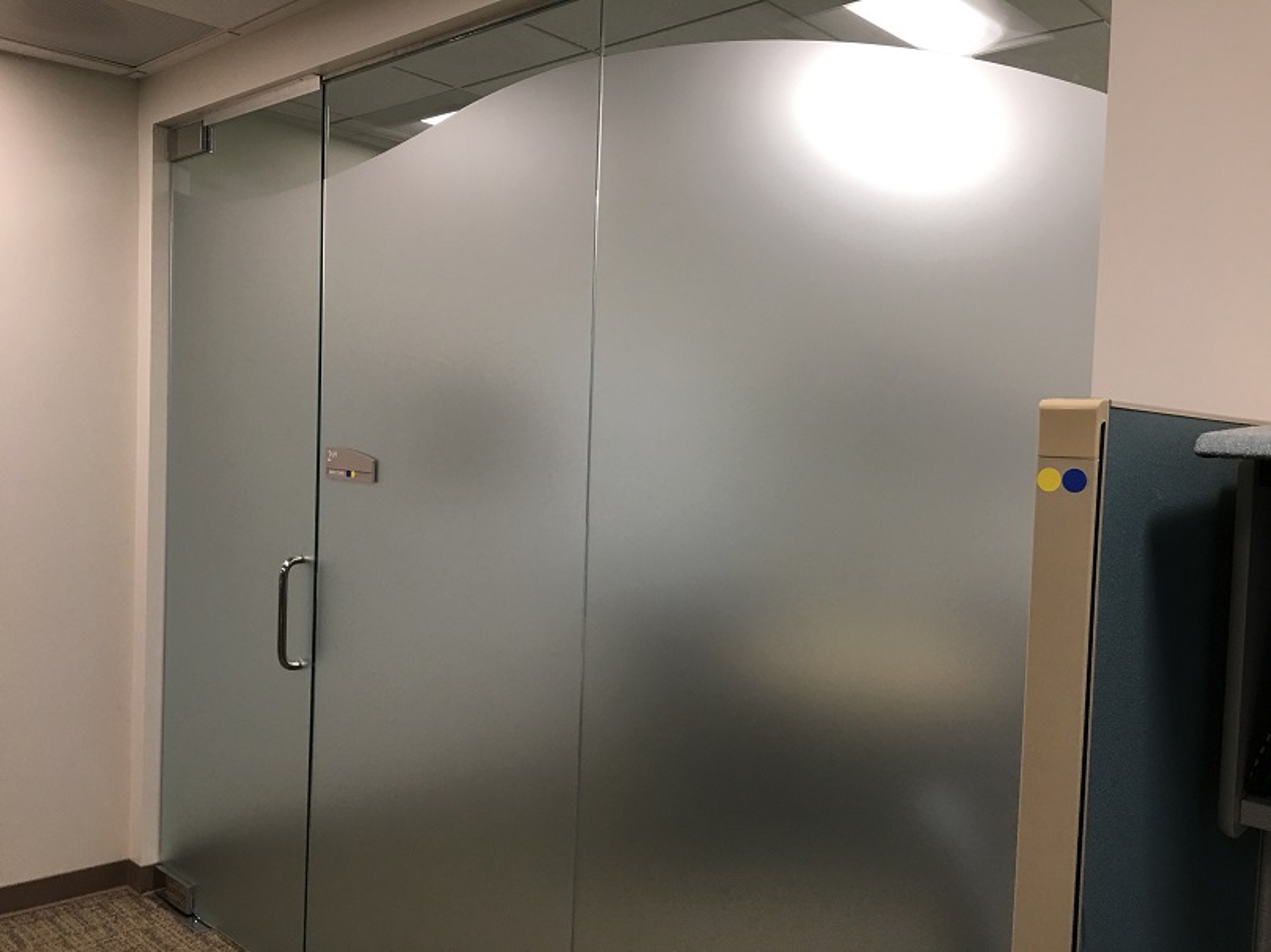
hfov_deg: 61.7
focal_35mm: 29
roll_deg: -2.4
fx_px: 1065
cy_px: 476
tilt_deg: -1.0
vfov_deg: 48.2
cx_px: 636
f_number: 2.2
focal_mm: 4.15
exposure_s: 1/33
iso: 64
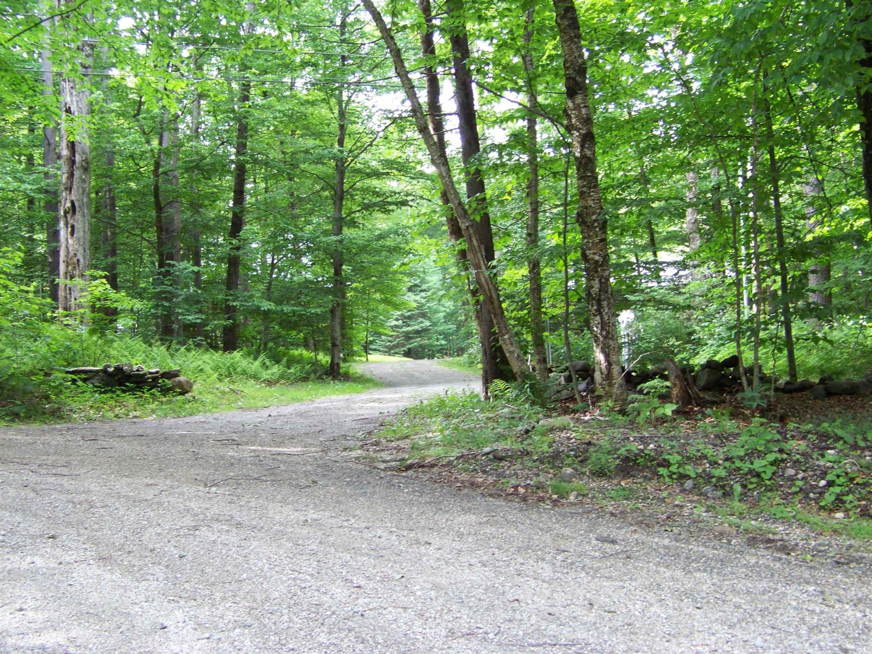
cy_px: 327
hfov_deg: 43.9
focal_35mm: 43
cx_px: 436
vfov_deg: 33.6
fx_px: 1083
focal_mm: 6.75
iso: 99
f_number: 2.8
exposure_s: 1/30
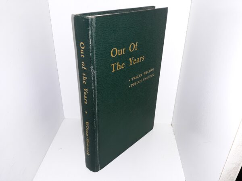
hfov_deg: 63.4
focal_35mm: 28
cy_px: 90
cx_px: 121
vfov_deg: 49.7
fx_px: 196
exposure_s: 1/60
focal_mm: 3.7
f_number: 1.7
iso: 40
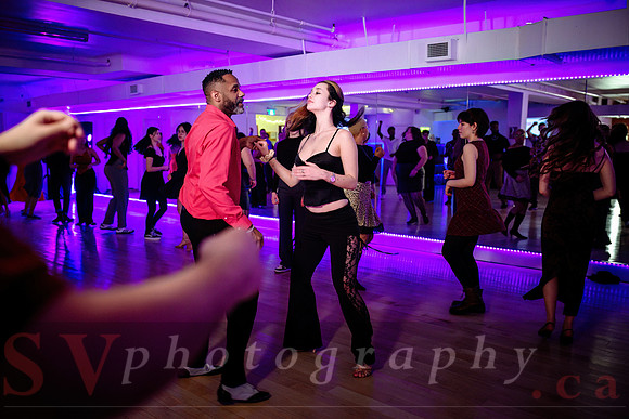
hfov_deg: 61.1
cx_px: 291
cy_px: 216
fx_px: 532
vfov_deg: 43.0
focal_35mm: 30
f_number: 2
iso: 2000
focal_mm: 28
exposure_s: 1/125
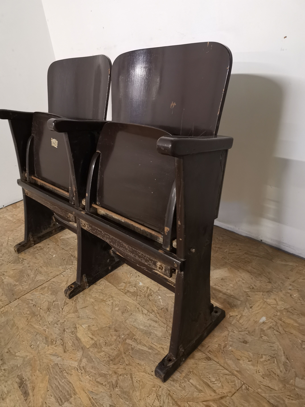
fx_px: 317
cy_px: 204
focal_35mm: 27
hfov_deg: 51.4
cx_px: 152
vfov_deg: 65.3
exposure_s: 1/33.3
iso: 640
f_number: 1.8
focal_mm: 5.58
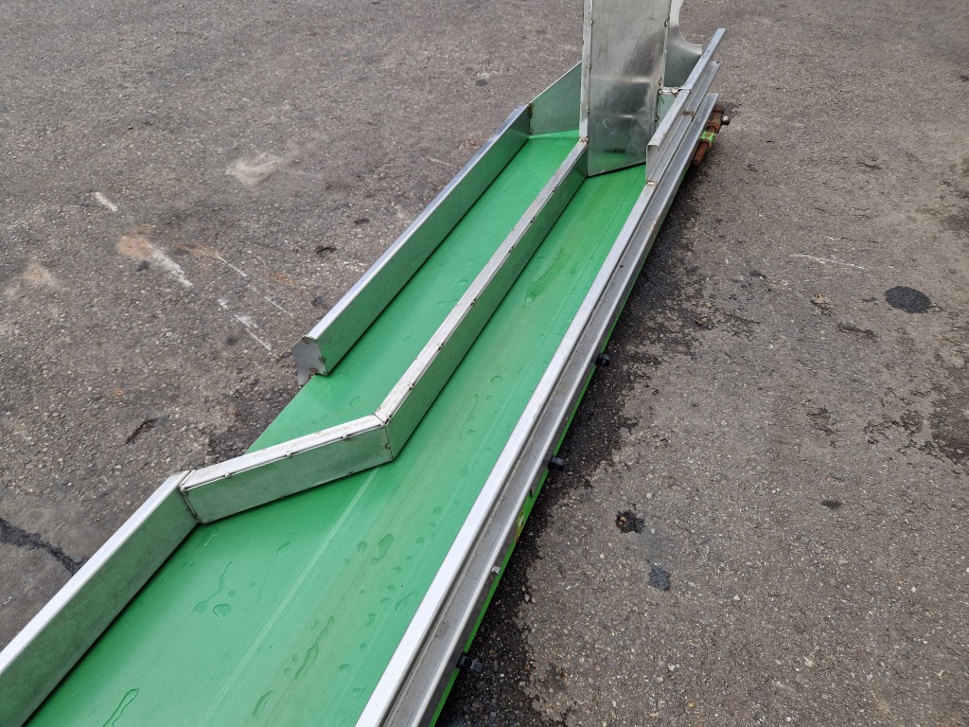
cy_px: 364
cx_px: 484
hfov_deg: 73.9
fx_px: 644
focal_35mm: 23
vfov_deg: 58.9
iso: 50
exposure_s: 1/774
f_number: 1.8
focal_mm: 5.4
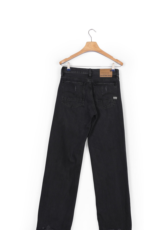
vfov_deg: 34.8
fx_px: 364
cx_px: 91
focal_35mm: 58
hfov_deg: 22.3
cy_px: 152
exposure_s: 1/125
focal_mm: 38
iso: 100
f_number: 13
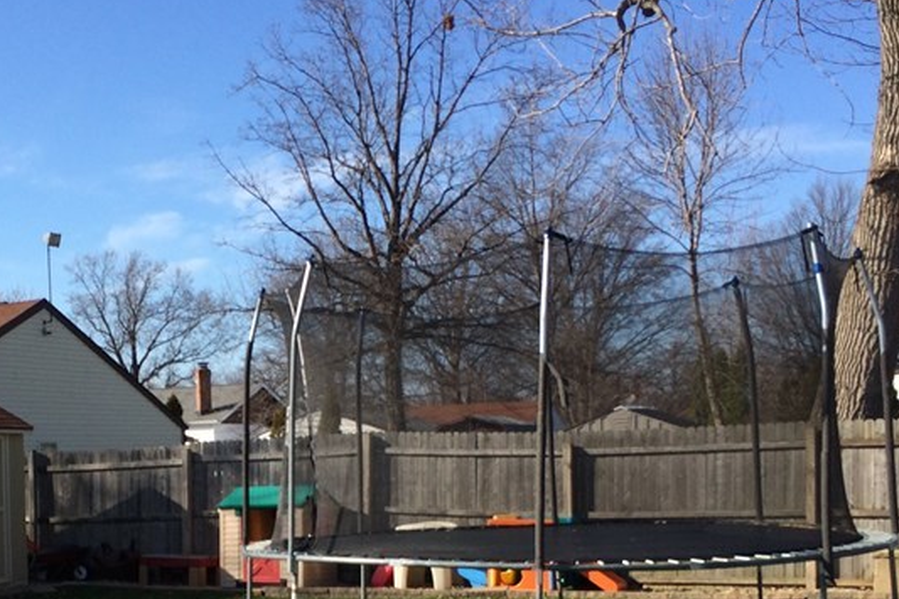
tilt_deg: -4.0
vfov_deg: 22.8
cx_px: 209
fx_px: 1448
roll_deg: +2.4
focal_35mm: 58
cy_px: 545
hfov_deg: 33.7
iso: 32
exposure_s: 1/1786
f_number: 2.2
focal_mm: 4.15
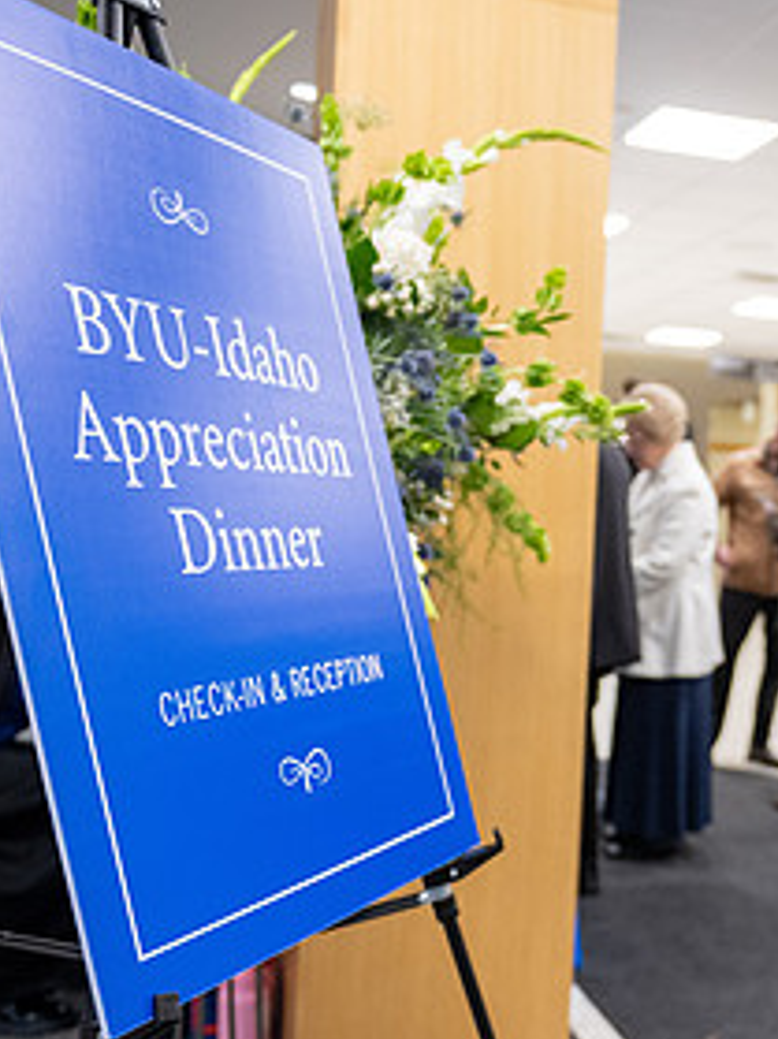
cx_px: 737
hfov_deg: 28.7
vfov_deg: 39.6
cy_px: 568
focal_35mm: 48
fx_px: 1440
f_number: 2.8
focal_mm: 24
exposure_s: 1/250
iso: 2000
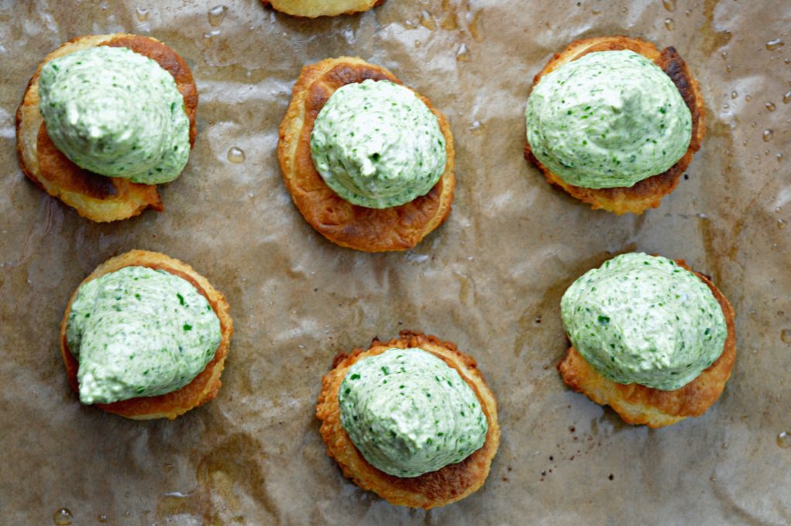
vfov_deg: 16.5
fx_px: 1811
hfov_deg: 24.6
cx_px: 396
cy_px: 263
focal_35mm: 82
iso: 100
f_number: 5.6
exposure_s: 1/20
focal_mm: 55
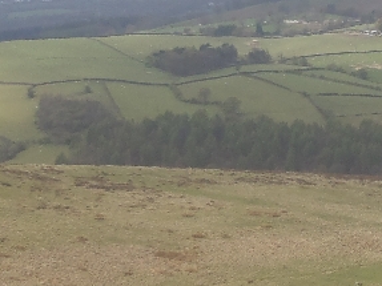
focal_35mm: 183
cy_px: 138
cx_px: 660
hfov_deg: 10.3
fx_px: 2019
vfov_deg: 8.1
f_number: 5.6
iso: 80
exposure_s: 1/250
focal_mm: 8.89
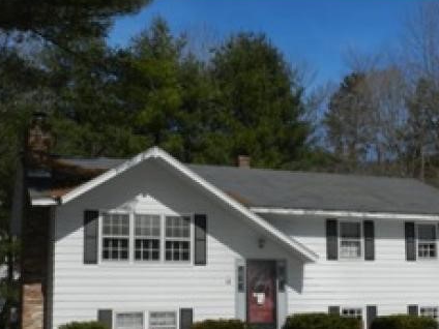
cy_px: 213
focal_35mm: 52
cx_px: 242
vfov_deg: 27.9
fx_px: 659
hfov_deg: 36.8
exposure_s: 1/1000
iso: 160
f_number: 6.3
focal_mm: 6.7
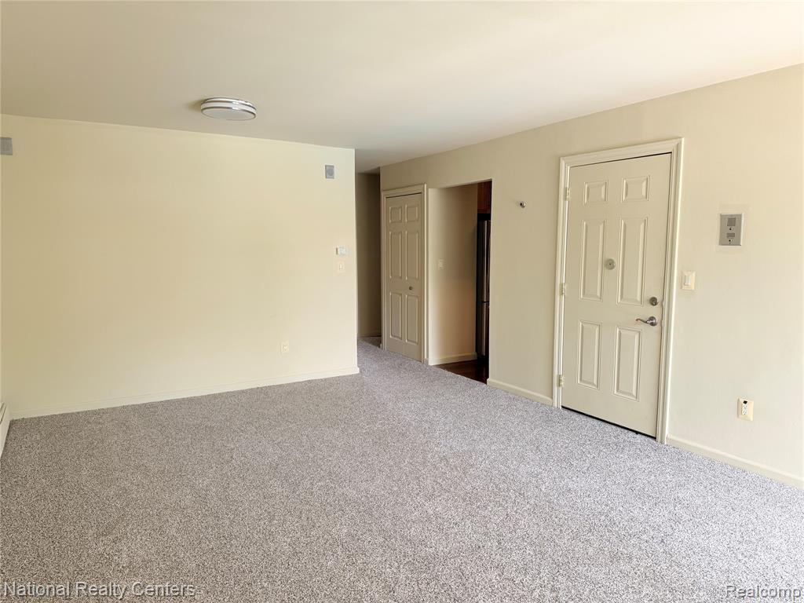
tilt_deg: -5.6
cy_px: 302
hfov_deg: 71.6
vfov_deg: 56.8
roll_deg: +0.6
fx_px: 557
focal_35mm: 24
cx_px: 402
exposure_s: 1/121
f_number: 1.78
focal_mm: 6.76
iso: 200
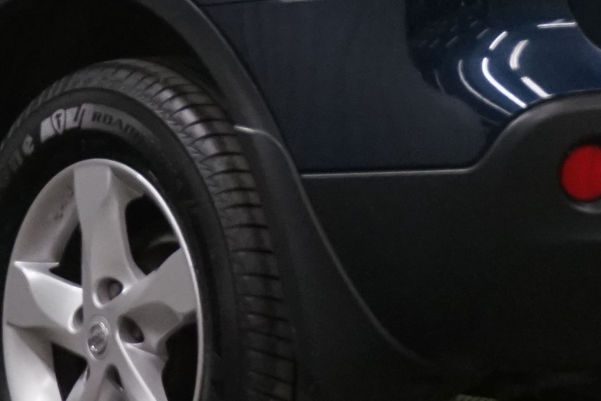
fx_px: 5892
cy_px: -262
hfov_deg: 5.8
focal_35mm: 353
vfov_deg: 3.9
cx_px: 227
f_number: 9
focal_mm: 70
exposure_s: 1/30
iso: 2500
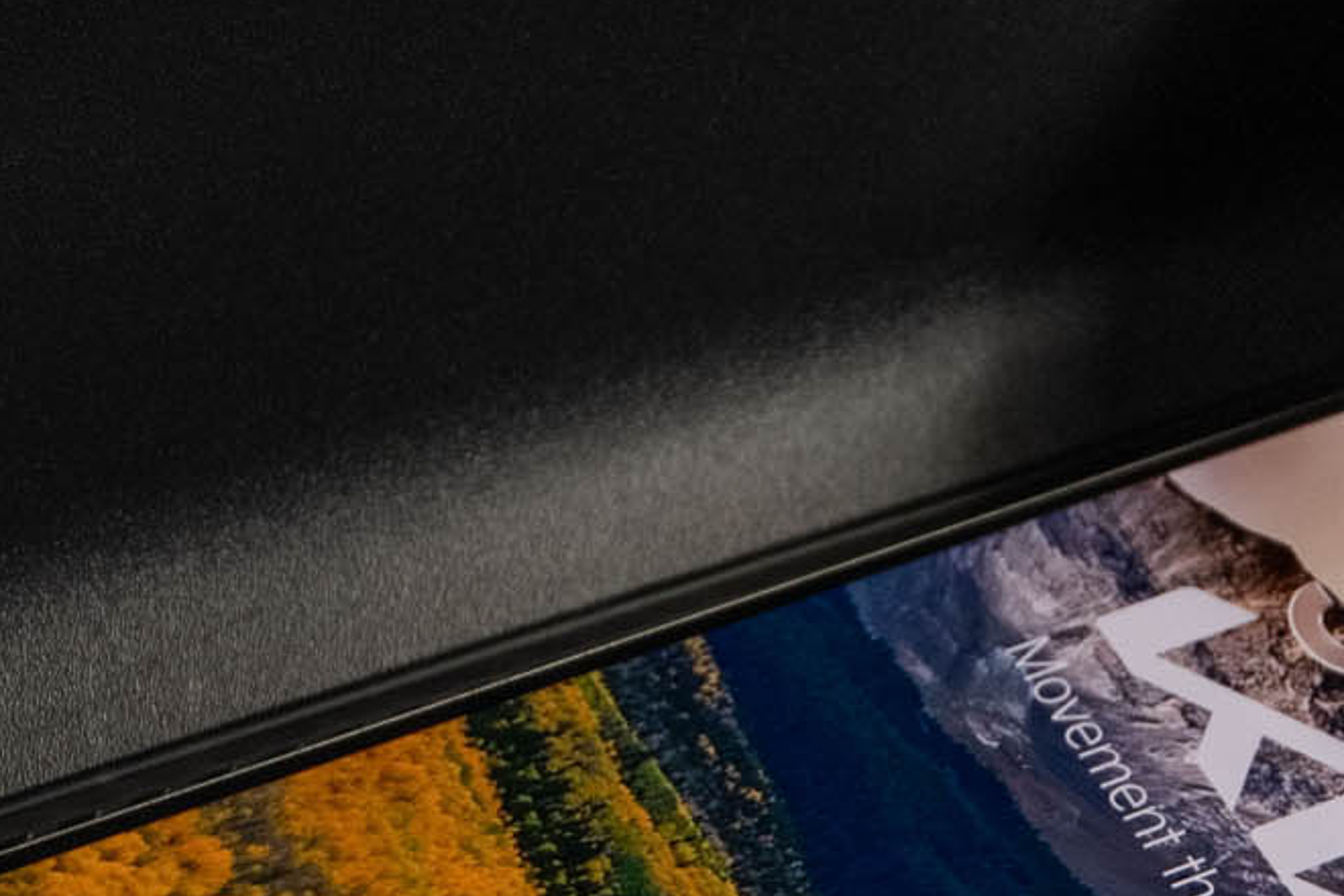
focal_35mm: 157
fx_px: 5861
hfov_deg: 13.0
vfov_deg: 8.7
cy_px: 753
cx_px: 1108
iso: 800
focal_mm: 32
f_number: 5.6
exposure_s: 1/250
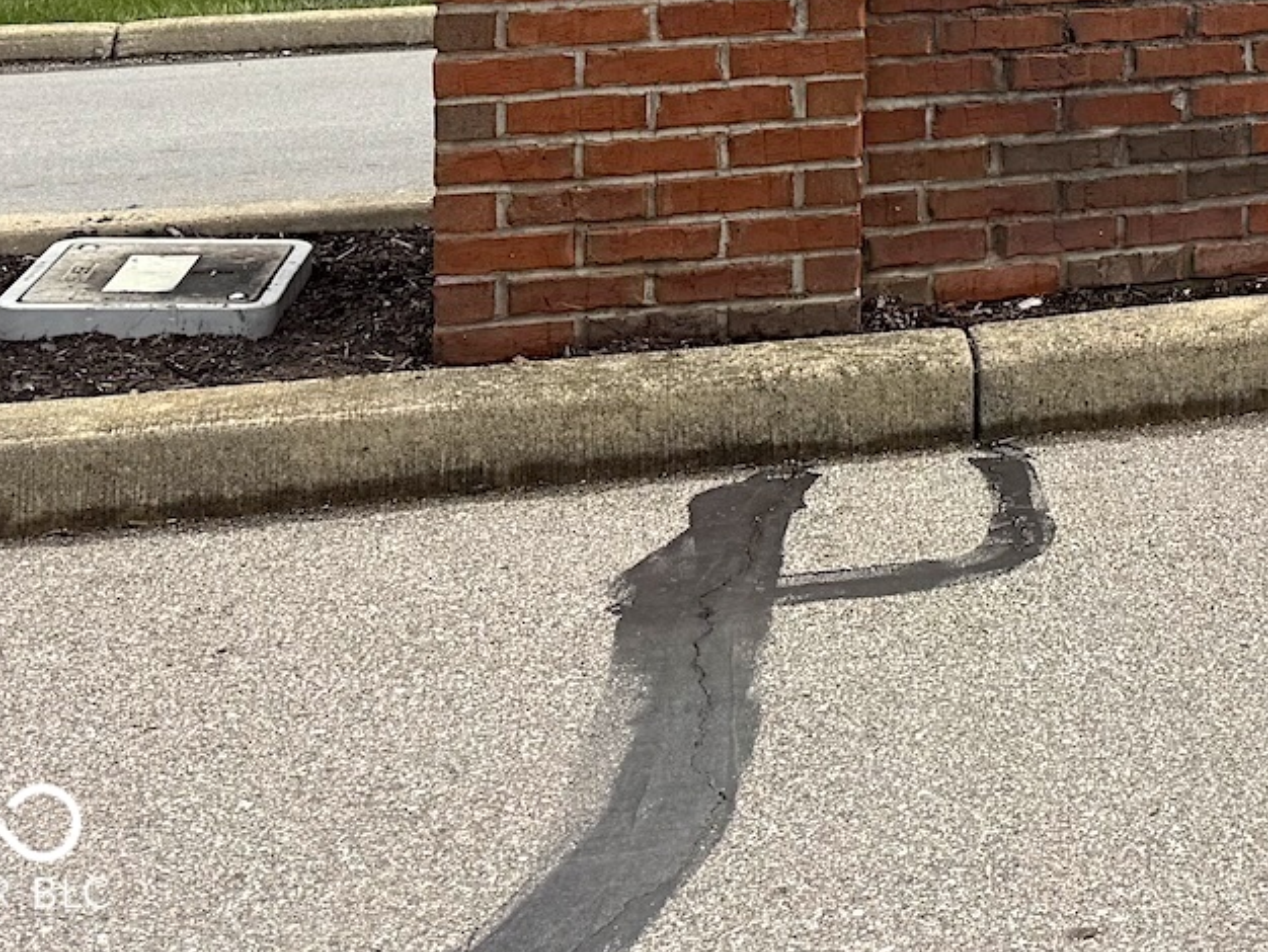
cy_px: -403
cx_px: 1637
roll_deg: -1.2
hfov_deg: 24.6
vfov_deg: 19.1
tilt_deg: -1.2
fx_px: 2528
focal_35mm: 69
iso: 80
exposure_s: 1/5348
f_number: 1.78
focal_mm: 6.76
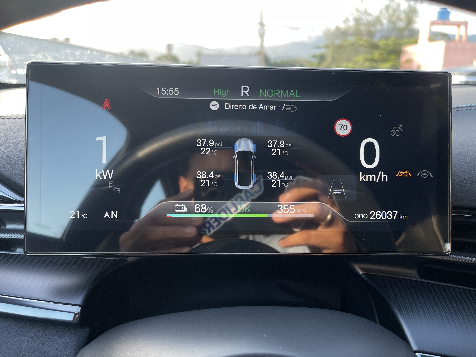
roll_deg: -0.4
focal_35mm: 25
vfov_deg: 54.9
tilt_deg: -16.1
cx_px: 238
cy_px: 178
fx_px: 344
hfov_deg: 69.4
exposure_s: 1/121
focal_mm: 5.1
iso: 64
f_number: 1.6
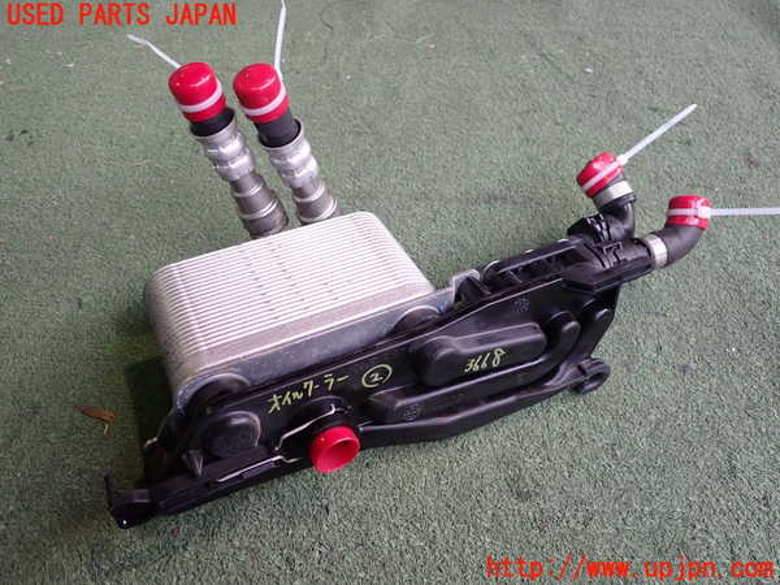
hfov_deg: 60.0
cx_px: 390
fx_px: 676
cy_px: 292
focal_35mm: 30
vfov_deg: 46.8
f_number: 2.3
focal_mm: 5.4
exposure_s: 1/60
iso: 200
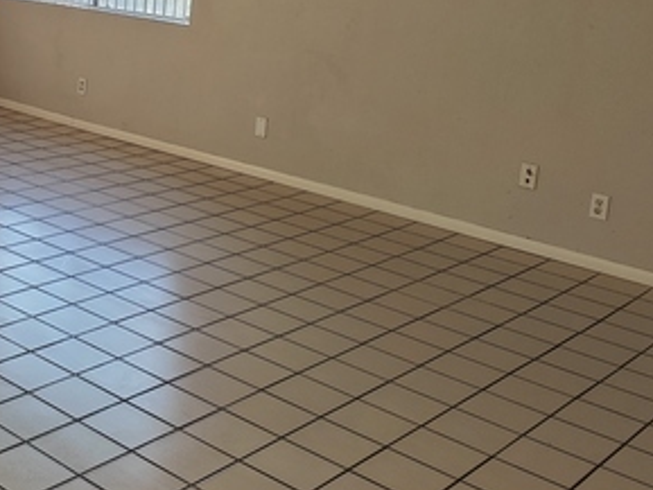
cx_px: 8
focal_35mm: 53
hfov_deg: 33.3
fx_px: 1000
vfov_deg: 26.6
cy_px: 45
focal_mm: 6.06
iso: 50
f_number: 1.8
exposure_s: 1/120
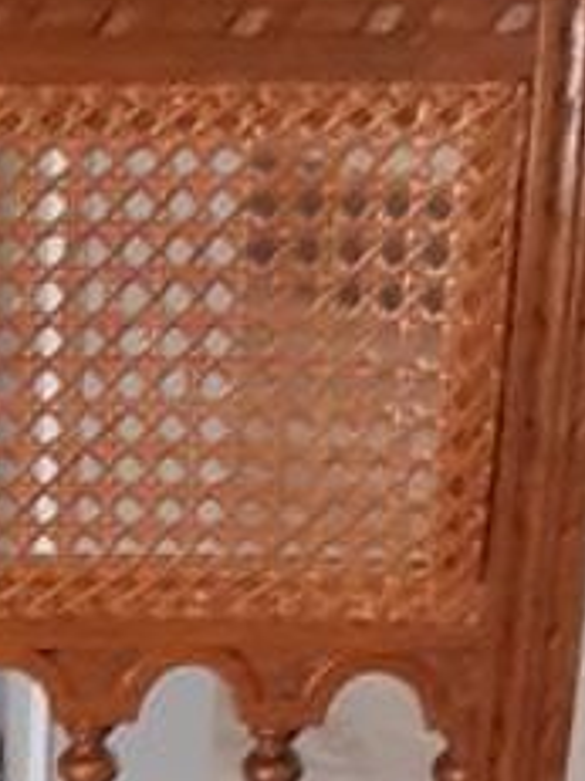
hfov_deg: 9.8
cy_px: 1821
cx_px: -91
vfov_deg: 11.2
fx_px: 3383
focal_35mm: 150
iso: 500
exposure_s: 1/10
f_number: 1.7
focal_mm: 4.2
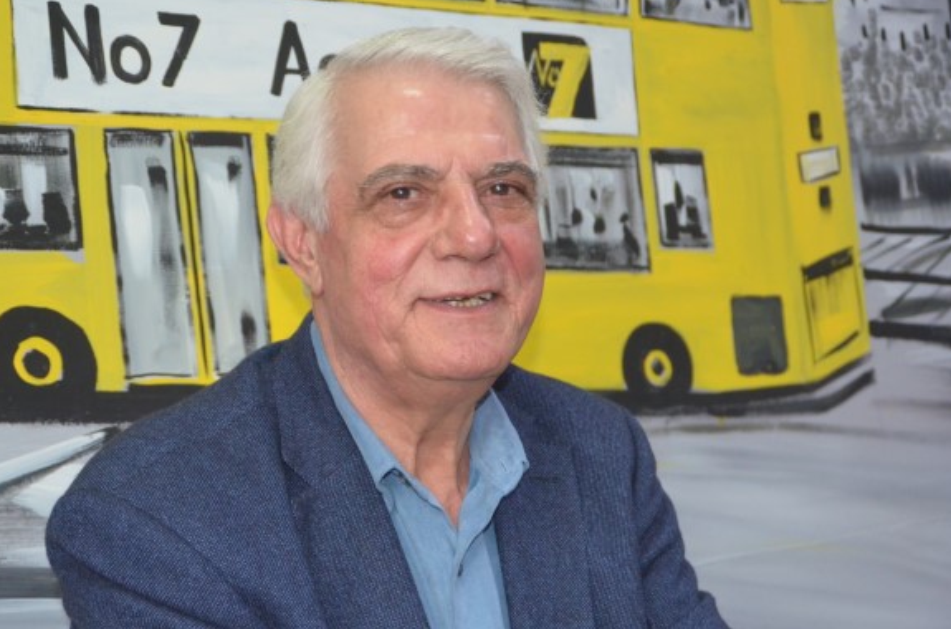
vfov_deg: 25.4
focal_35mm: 53
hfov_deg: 37.6
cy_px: 339
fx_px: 1396
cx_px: 461
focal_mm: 28
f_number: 4
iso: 2200
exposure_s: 1/60
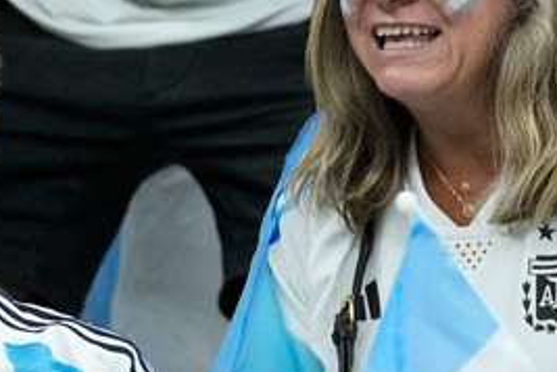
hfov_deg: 2.9
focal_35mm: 706
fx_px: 10923
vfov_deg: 1.9
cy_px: -66
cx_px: 388
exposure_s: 1/2000
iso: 6400
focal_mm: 151
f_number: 2.8
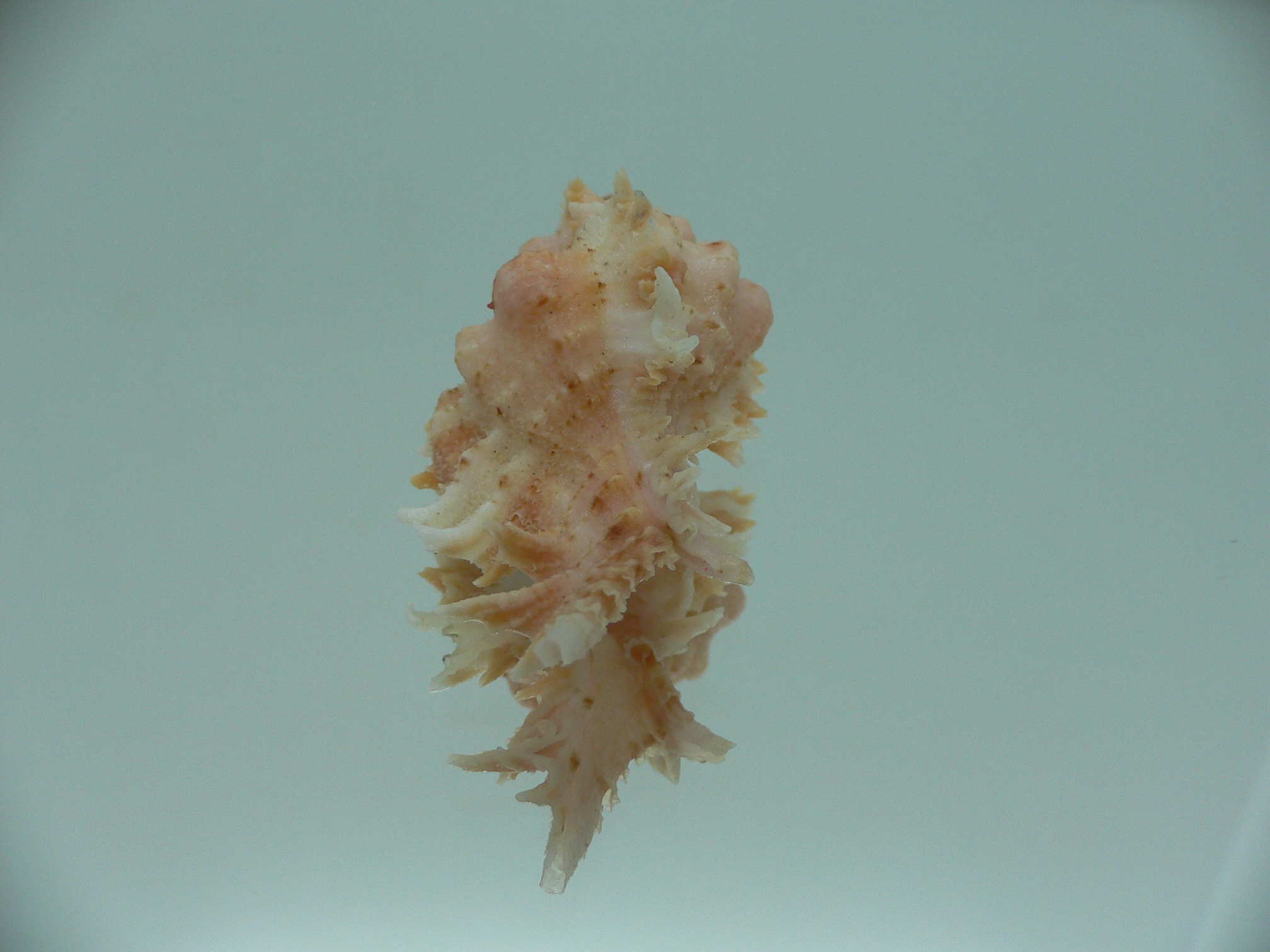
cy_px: 476
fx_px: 1284
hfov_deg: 52.6
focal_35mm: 35
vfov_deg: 40.7
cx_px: 635
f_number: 2.8
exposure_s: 1/60
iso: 80
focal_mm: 4.6
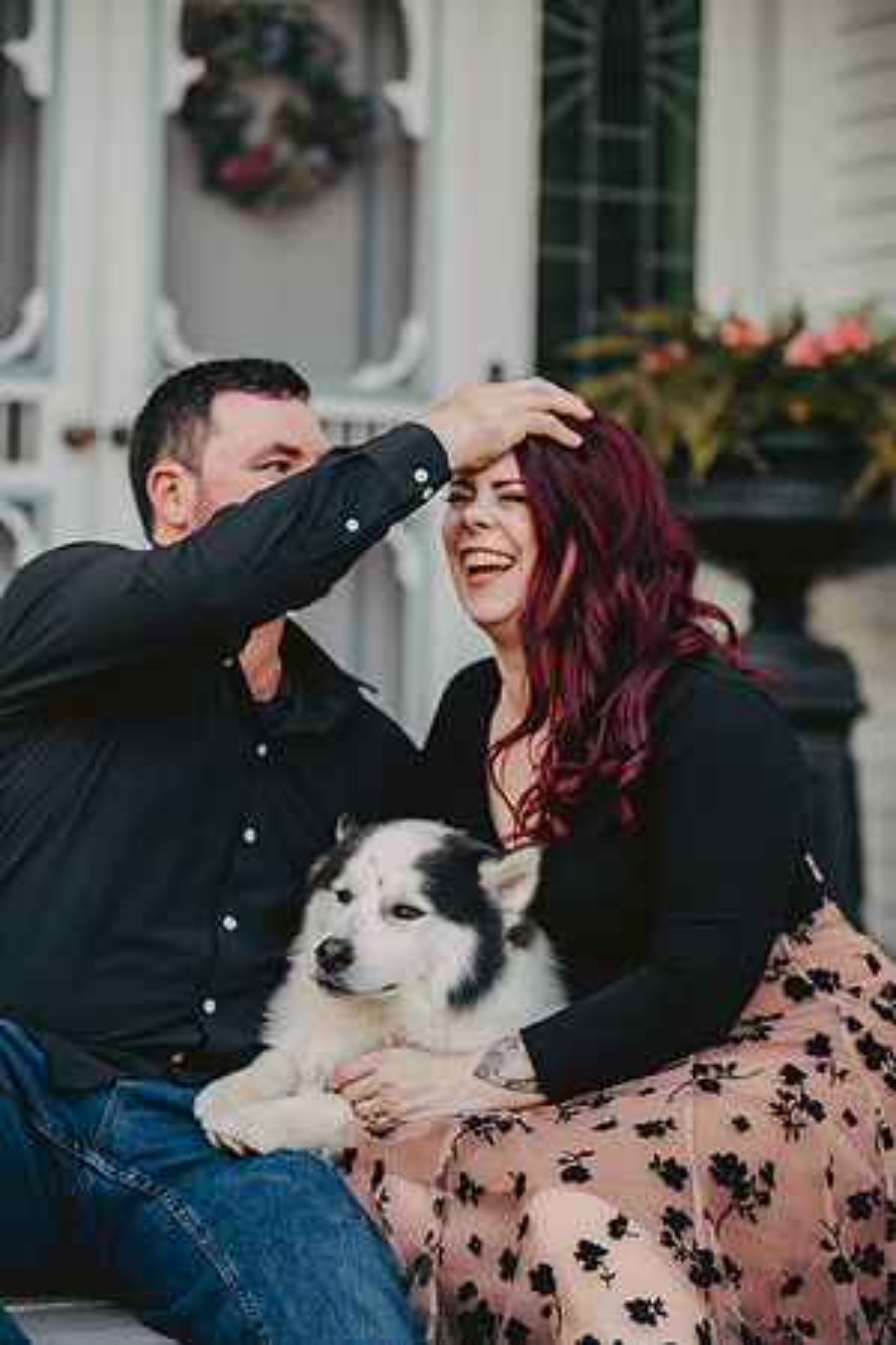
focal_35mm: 100
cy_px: 672
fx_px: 3733
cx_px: 448
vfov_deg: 20.4
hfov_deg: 13.7
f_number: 2.8
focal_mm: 100
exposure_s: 1/320
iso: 400
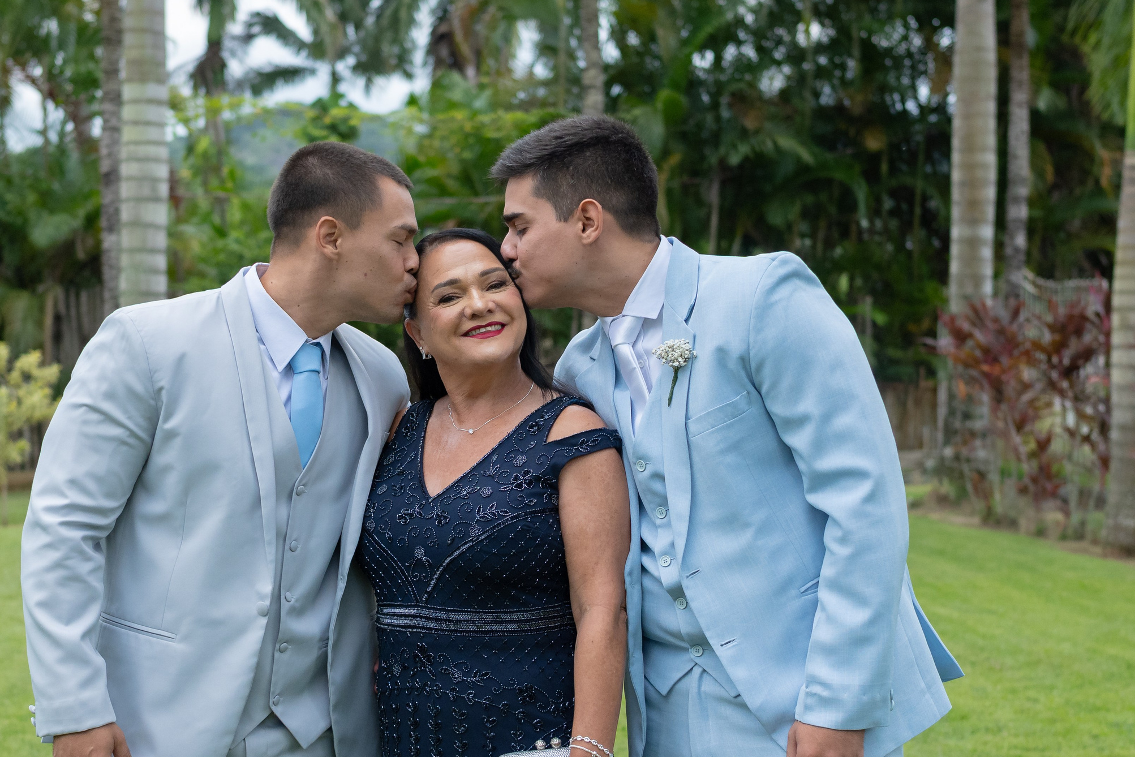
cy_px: 452
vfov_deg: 20.3
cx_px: 480
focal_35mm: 67
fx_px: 2113
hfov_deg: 30.0
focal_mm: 35
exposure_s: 1/320
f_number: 2.8
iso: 640
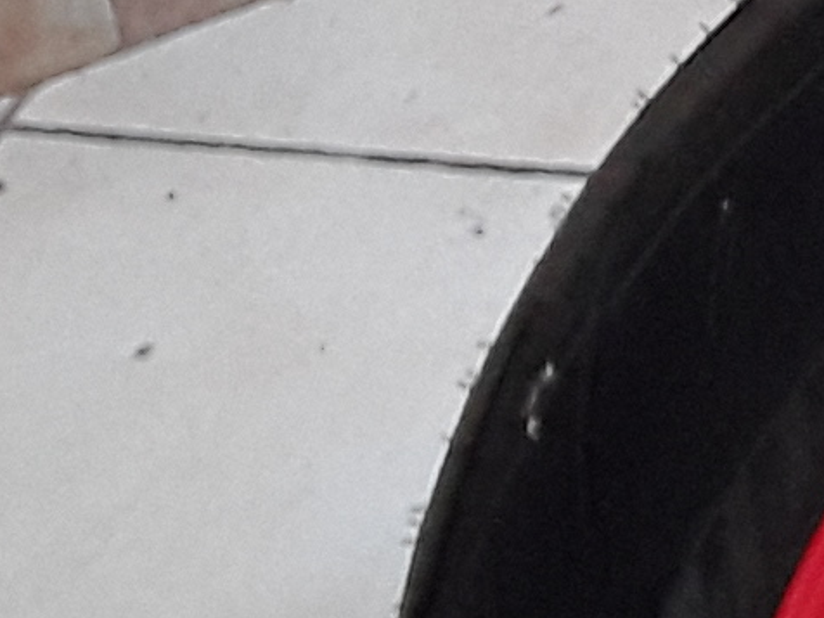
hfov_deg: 9.2
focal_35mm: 185
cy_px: -583
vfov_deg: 7.7
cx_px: 2167
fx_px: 4404
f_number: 1.9
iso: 160
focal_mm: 2.91
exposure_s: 1/20
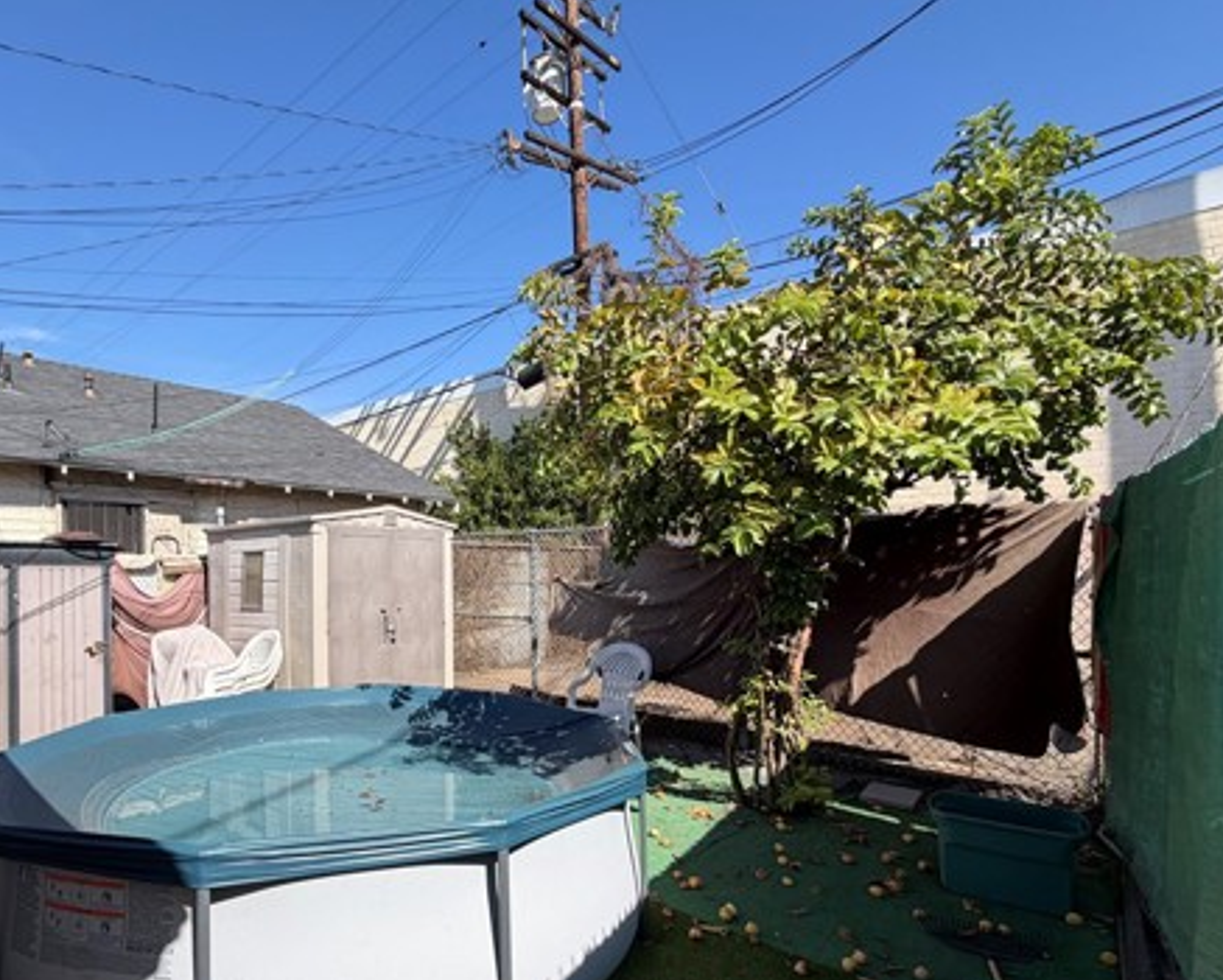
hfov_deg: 78.6
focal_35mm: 20
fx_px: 724
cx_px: 442
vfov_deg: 67.6
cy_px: 574
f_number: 2.2
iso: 25
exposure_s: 1/770
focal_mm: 2.22
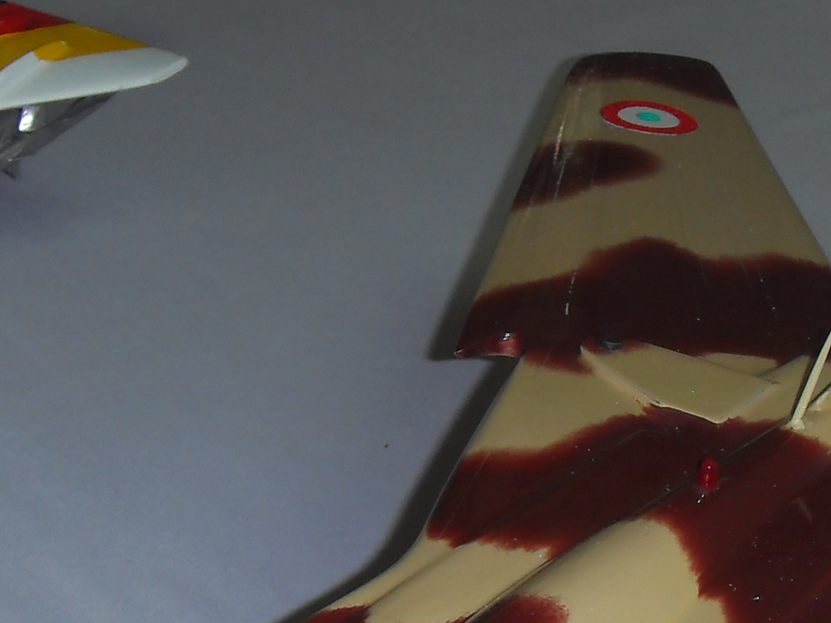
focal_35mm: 123
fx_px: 2952
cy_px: 670
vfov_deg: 11.9
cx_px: 408
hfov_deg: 16.0
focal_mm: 6.6
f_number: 3.5
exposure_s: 1/45
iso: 100
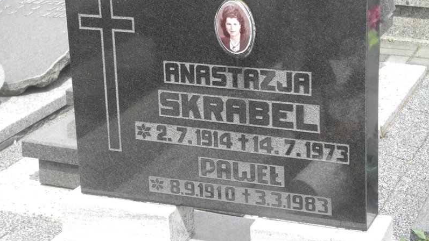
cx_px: 214
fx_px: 1058
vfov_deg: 13.0
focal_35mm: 93
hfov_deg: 22.9
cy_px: 85
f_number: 4
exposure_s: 1/320
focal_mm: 18.1
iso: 100
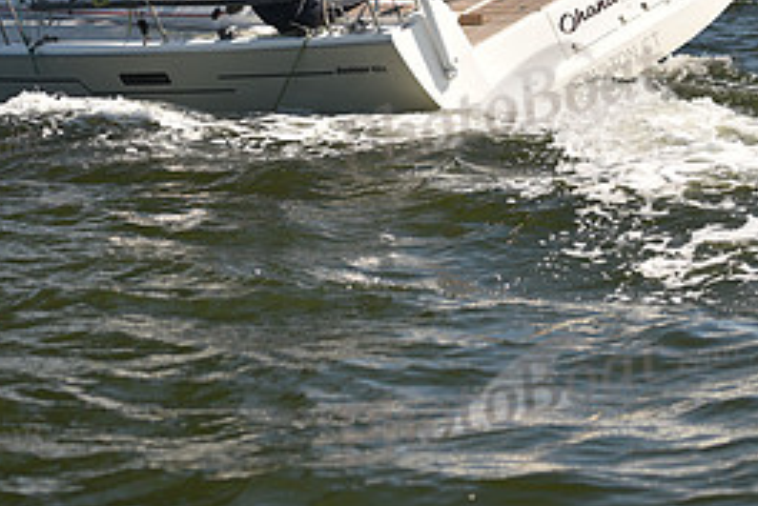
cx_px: 192
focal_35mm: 153
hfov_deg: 13.4
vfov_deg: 8.9
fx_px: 3223
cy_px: -7
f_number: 3.2
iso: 250
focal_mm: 70
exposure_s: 1/1600
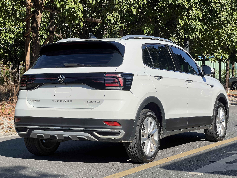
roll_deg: -0.3
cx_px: 118
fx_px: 527
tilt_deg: -0.5
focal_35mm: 77
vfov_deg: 19.1
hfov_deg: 25.3
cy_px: 89
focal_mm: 9
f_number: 2.8
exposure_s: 1/903
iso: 32
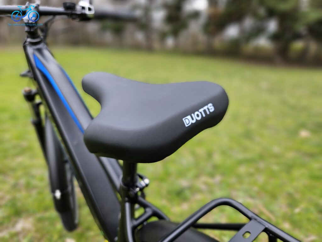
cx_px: 161
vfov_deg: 58.9
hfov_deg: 73.9
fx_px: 214
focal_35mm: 23
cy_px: 121
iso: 25
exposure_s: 1/151
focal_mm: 5.4
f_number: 1.8
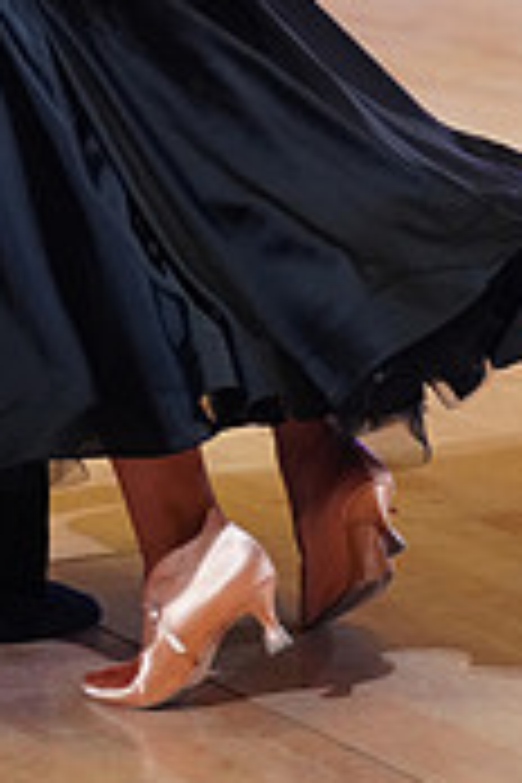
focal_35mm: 240
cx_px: -16
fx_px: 5220
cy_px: -248
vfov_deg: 8.5
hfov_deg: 5.7
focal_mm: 72
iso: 2000
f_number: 2.8
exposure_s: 1/400
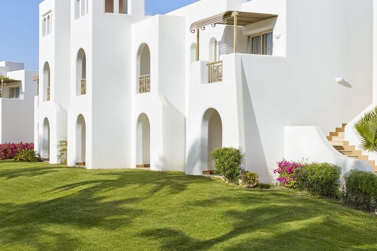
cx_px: 59
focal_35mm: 102
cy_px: 144
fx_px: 1068
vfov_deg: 13.4
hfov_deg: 19.7
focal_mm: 52
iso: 200
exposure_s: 1/2000
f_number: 9
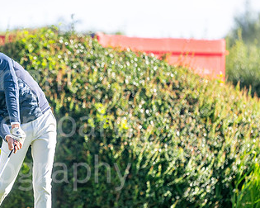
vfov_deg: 3.0
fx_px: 3986
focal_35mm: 518
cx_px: 26
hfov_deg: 3.7
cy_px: 131
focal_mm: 300
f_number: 4
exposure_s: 1/2000
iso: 320
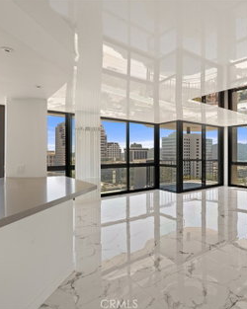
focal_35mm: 23
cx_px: 177
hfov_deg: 58.5
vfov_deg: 72.6
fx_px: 210
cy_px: 153
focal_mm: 16
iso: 800
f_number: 9
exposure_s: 1/30
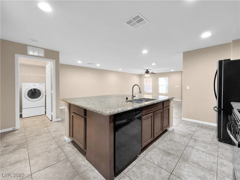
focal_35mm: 13
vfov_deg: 89.9
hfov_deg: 106.2
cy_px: 90
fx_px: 90
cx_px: 120
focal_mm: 1.57
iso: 250
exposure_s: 1/60
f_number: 1.8
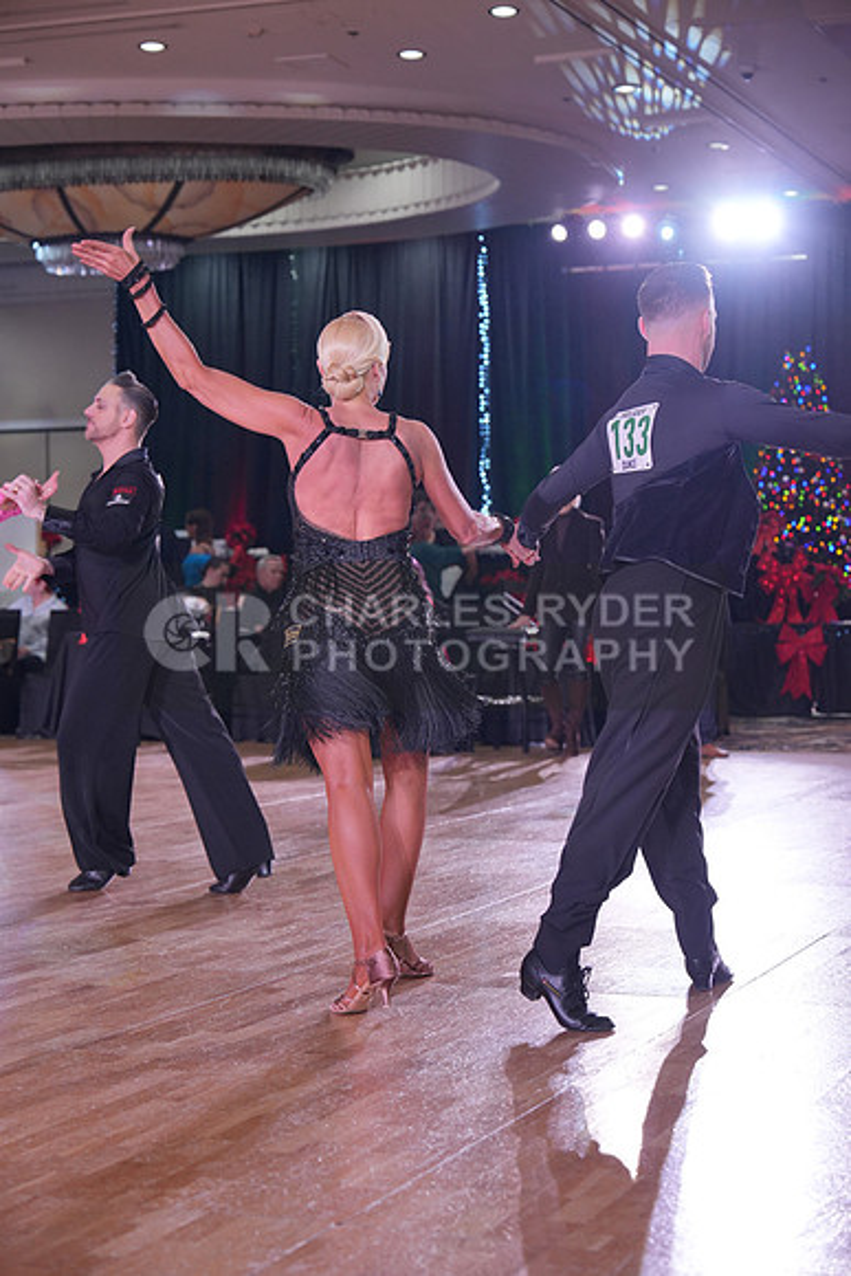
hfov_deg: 19.5
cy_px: 638
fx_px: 2480
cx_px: 426
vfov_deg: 28.8
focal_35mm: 70
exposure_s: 1/400
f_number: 4
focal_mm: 70
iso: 1250
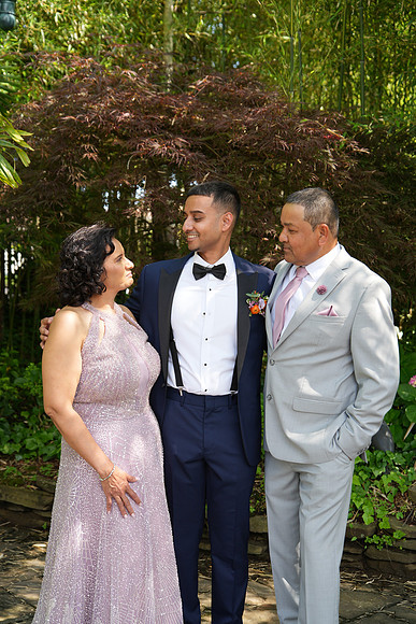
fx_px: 883
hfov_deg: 26.5
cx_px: 208
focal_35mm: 51
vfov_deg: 38.9
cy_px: 312
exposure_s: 1/200
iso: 125
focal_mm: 51
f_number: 4
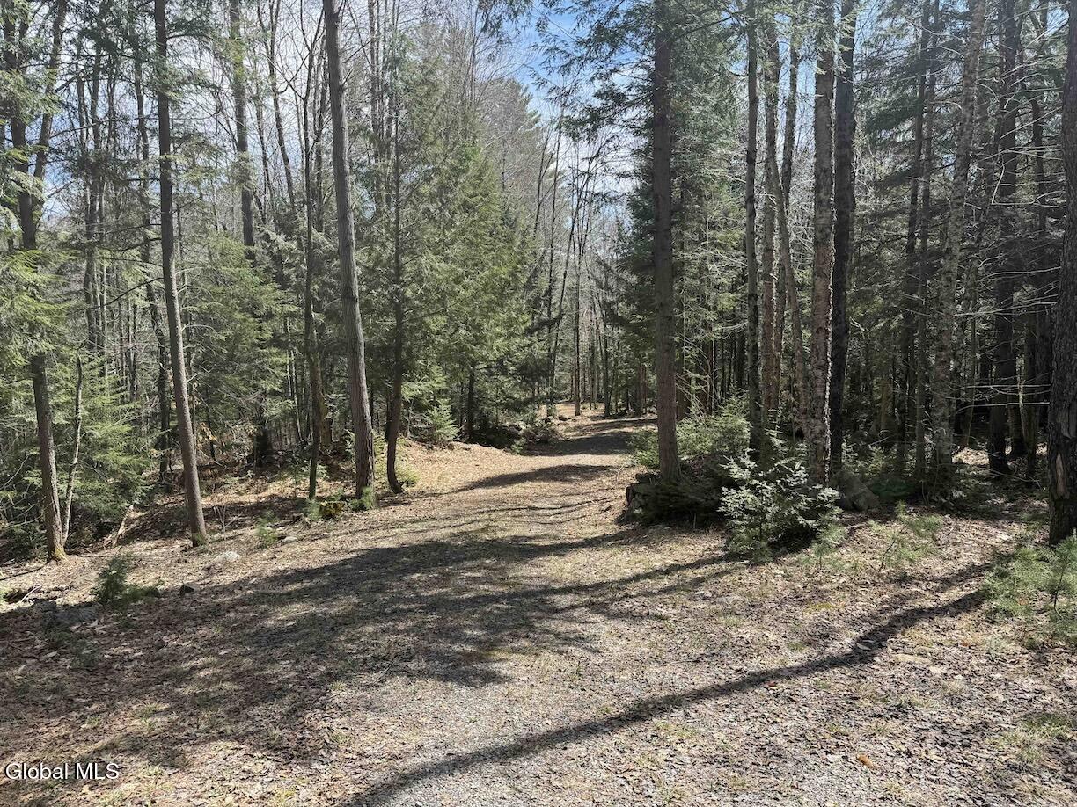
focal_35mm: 24
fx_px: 747
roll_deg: +0.4
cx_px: 538
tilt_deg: -7.3
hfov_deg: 71.6
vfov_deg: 56.8
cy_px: 404
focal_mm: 6.76
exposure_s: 1/1192
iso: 80
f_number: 1.78
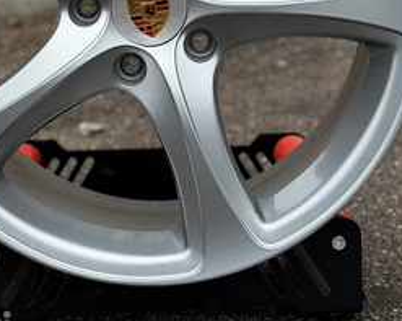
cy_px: -24
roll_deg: +0.8
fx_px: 1129
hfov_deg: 20.2
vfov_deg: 15.8
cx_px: 154
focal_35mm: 95
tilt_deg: -6.0
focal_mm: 6.76
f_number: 1.78
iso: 64
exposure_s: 1/1055
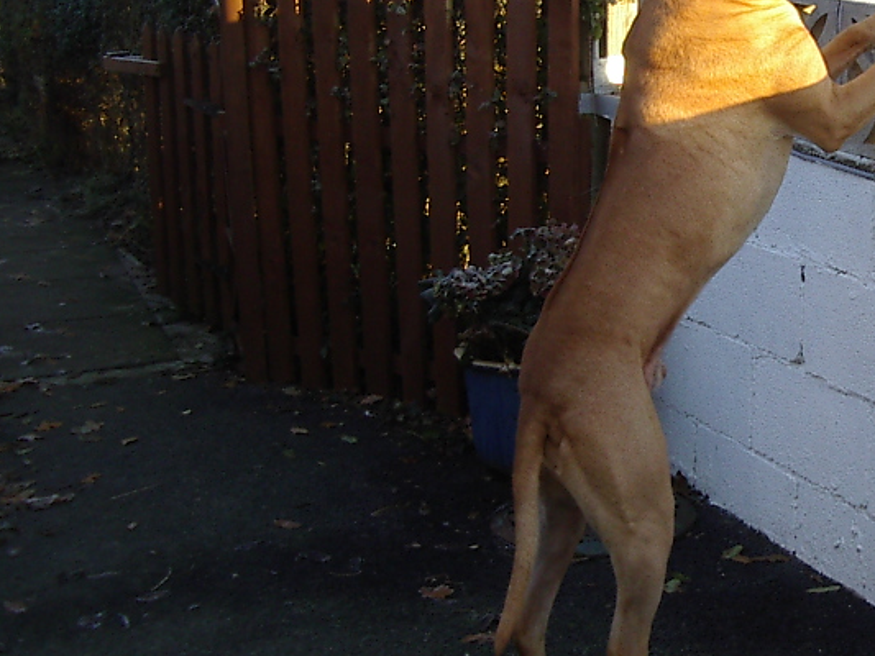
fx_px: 1846
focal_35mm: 73
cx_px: 795
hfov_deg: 25.8
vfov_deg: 20.1
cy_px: 220
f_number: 2.6
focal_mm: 5.8
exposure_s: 1/160
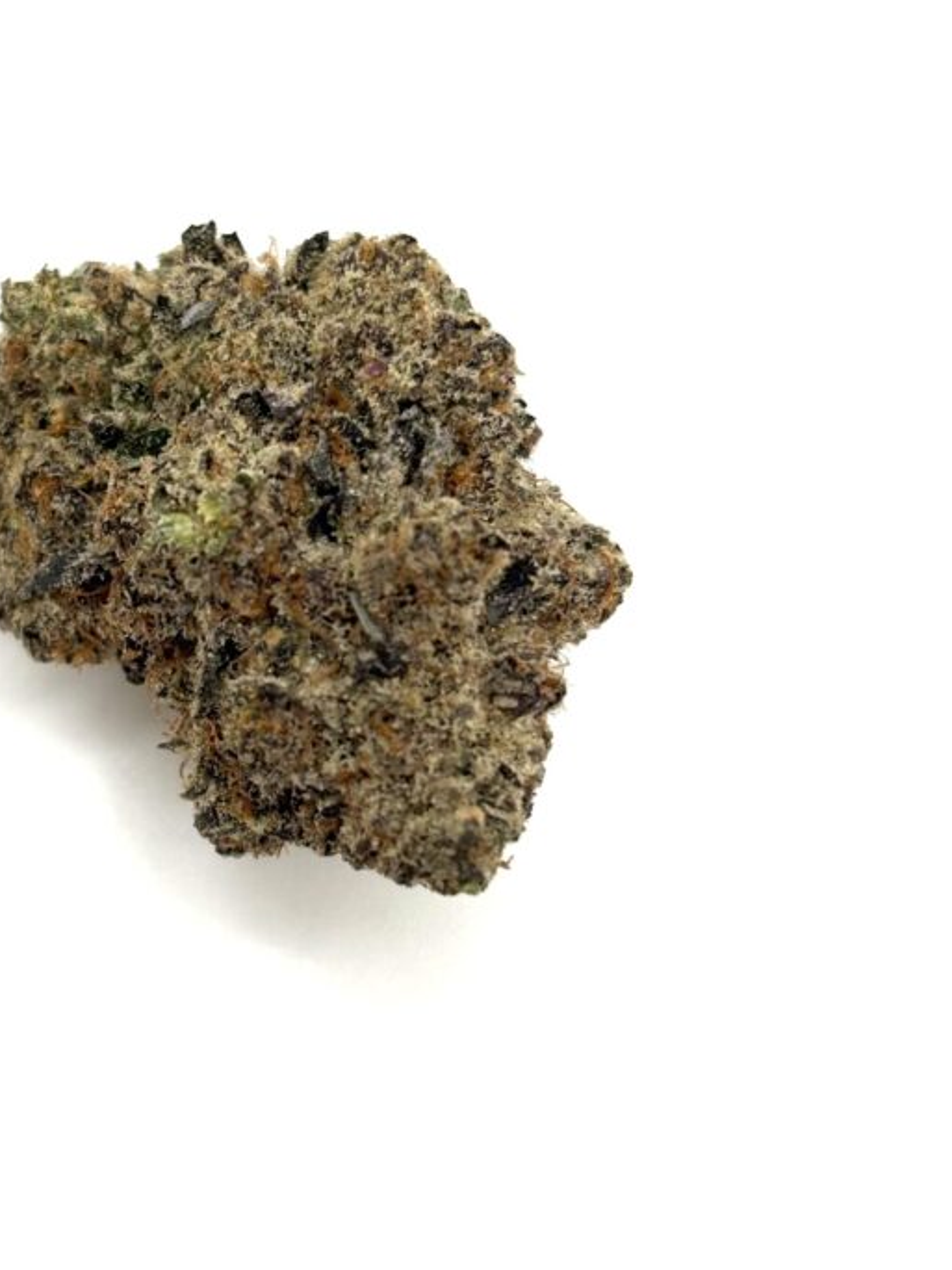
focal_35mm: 76
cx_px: 323
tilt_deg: -79.9
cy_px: 605
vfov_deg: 25.7
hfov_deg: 19.3
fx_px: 2787
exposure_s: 1/459
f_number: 1.6
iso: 40
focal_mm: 5.96
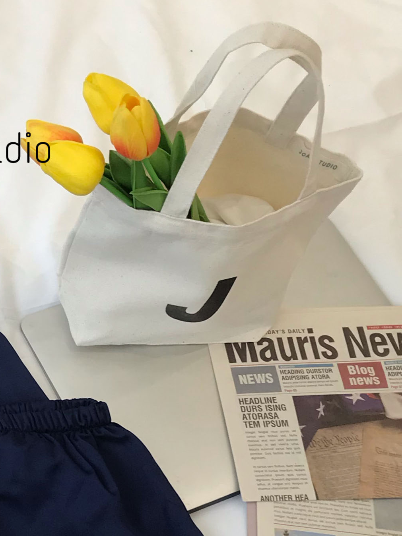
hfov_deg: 17.1
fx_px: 1286
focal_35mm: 83
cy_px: 504
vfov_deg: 22.8
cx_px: -55
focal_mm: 3.99
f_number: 1.8
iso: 20
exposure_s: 1/117
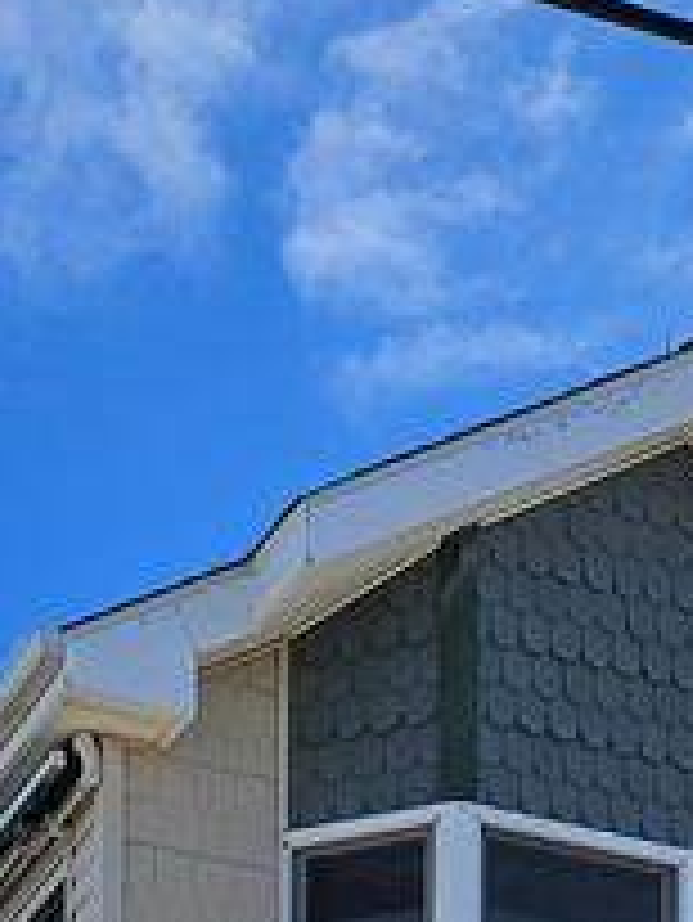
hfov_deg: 12.1
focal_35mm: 121
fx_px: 3226
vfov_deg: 12.8
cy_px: 2159
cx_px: 18
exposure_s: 1/2708
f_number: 1.8
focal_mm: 5.4
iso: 25
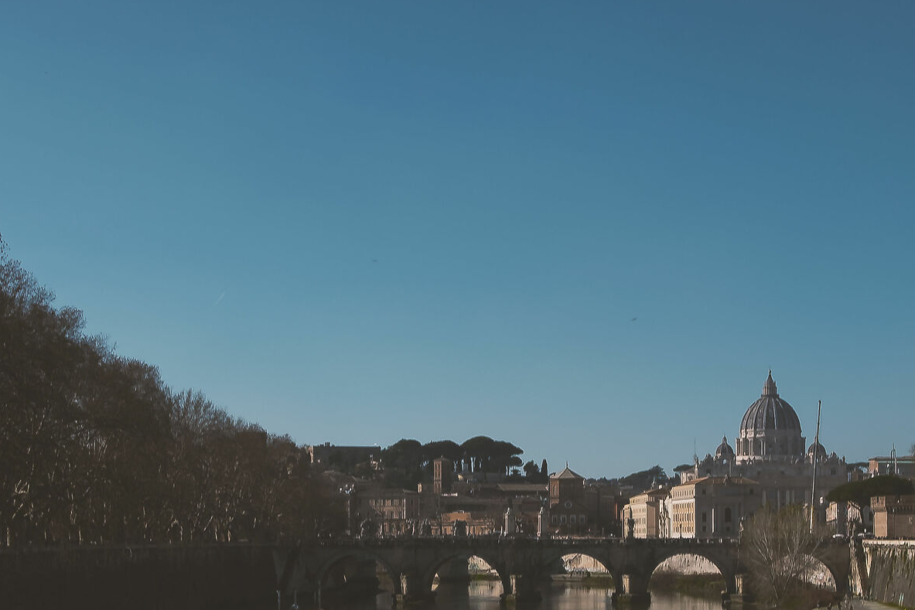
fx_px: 1805
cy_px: 523
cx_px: 484
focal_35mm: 71
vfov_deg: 18.9
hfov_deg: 28.4
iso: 125
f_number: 8
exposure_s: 1/80
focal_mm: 23
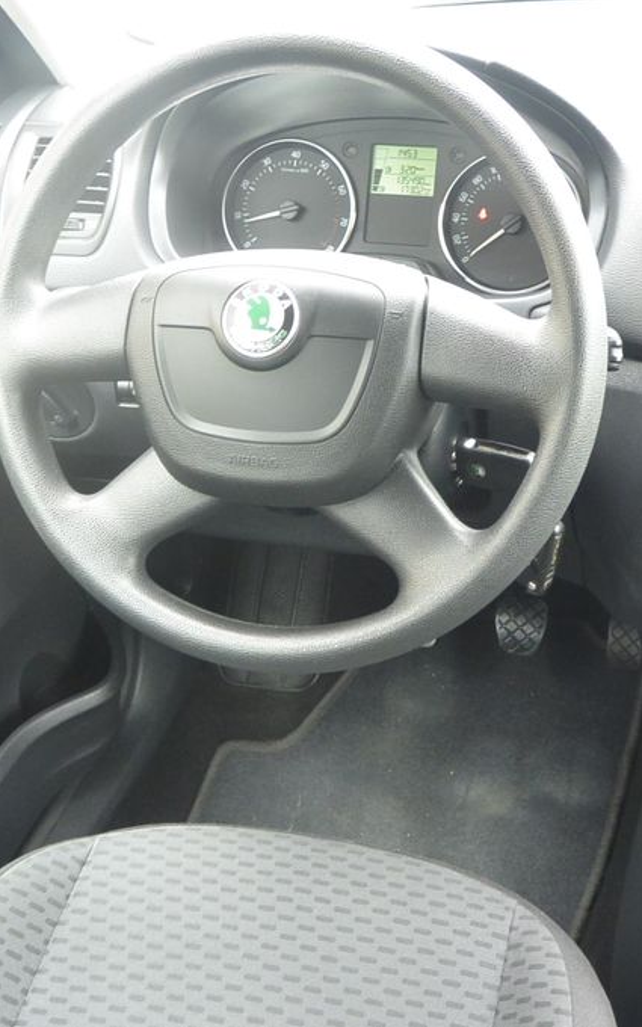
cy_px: 514
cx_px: 456
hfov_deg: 29.5
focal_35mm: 43
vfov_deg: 46.2
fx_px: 1204
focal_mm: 10.7
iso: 800
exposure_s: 1/50
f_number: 3.5
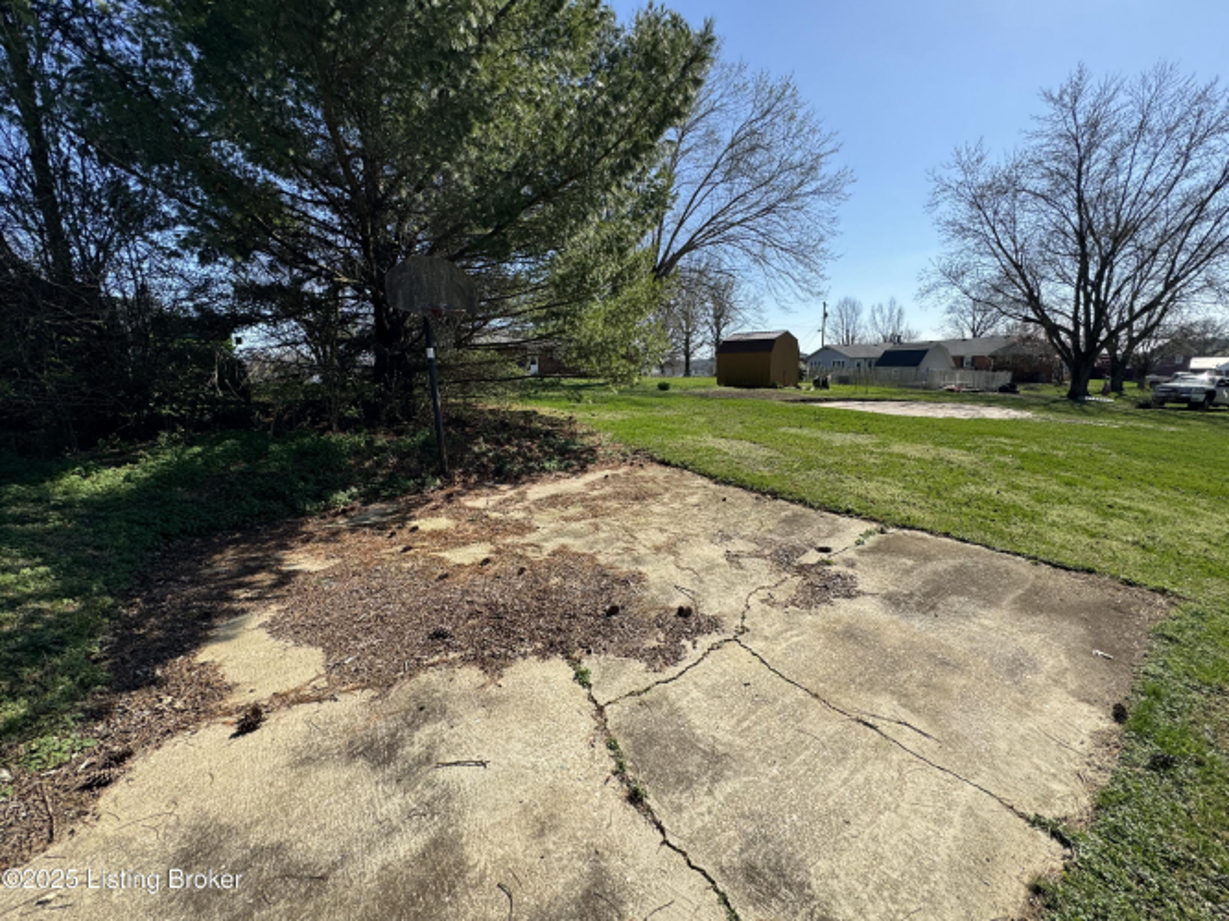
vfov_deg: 85.7
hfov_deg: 102.1
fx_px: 497
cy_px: 460
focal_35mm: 14
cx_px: 614
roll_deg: +1.3
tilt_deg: -11.1
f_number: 2.2
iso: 50
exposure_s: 1/1395
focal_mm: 2.22
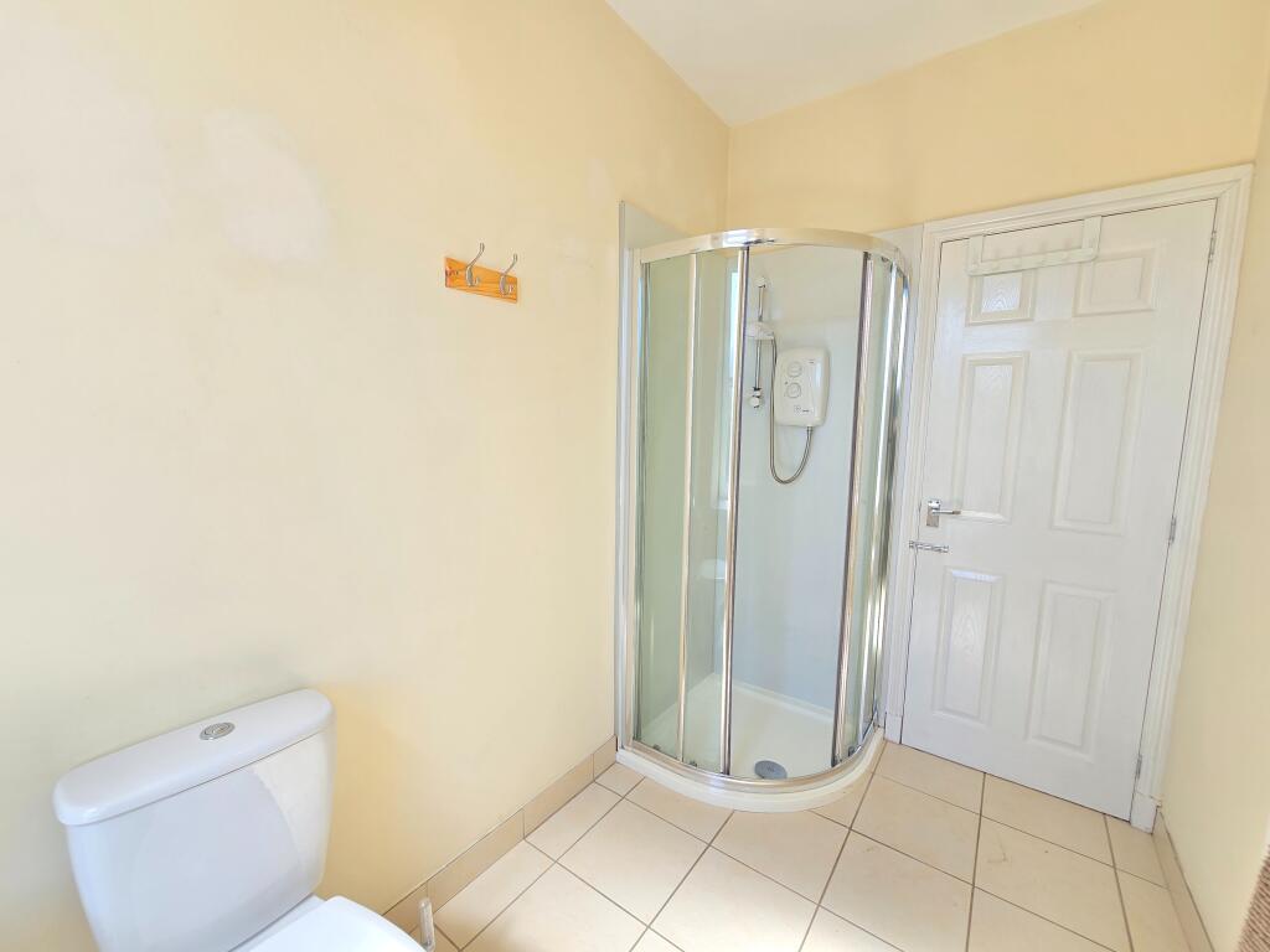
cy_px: 476
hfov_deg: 106.2
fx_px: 477
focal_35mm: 13
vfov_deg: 89.9
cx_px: 635
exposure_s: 1/113
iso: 50
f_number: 2.2
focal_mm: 2.2
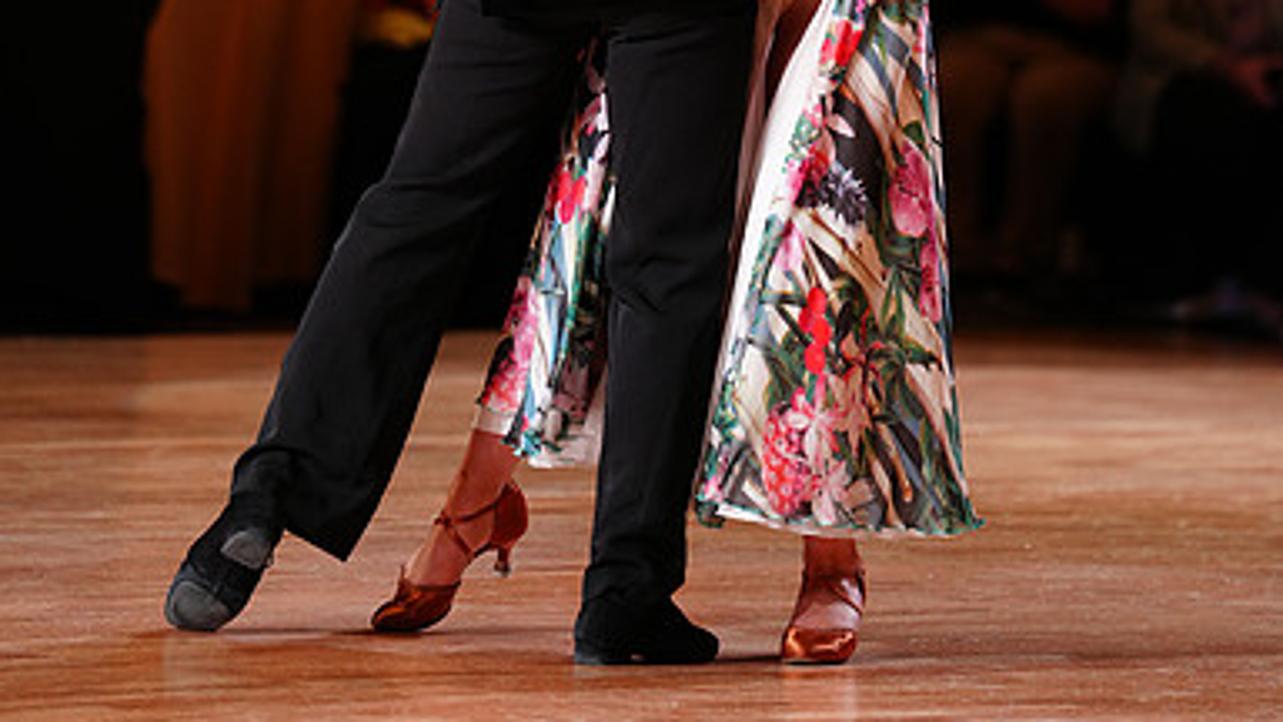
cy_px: -164
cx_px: 640
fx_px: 9151
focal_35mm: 269
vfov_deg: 4.5
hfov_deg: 8.0
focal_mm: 170
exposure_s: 1/400
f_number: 2.8
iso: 1600
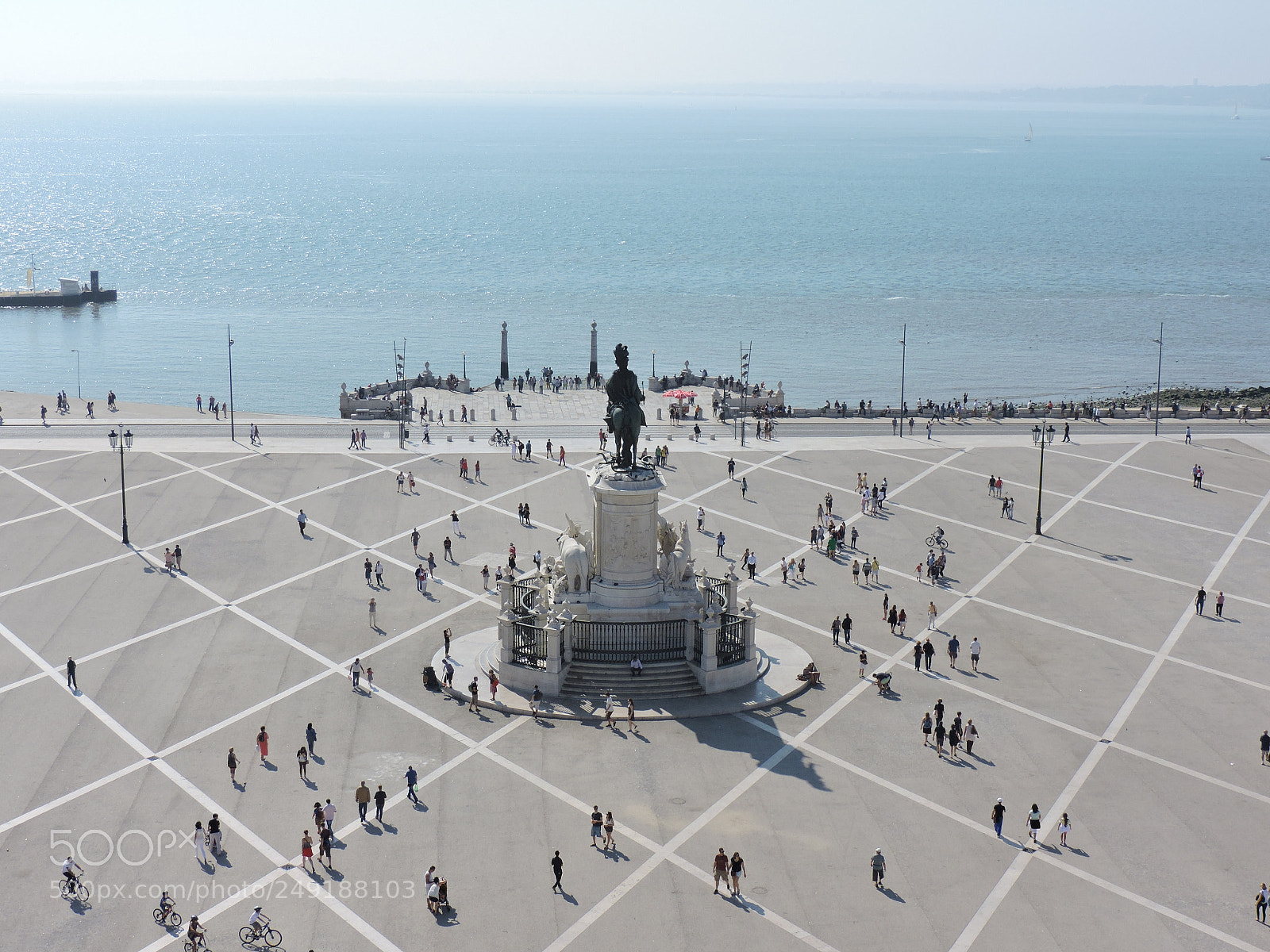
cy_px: 476
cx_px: 635
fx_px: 1834
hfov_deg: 38.2
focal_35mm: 50
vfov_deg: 29.1
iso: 100
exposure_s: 1/1250
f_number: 4
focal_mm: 8.9
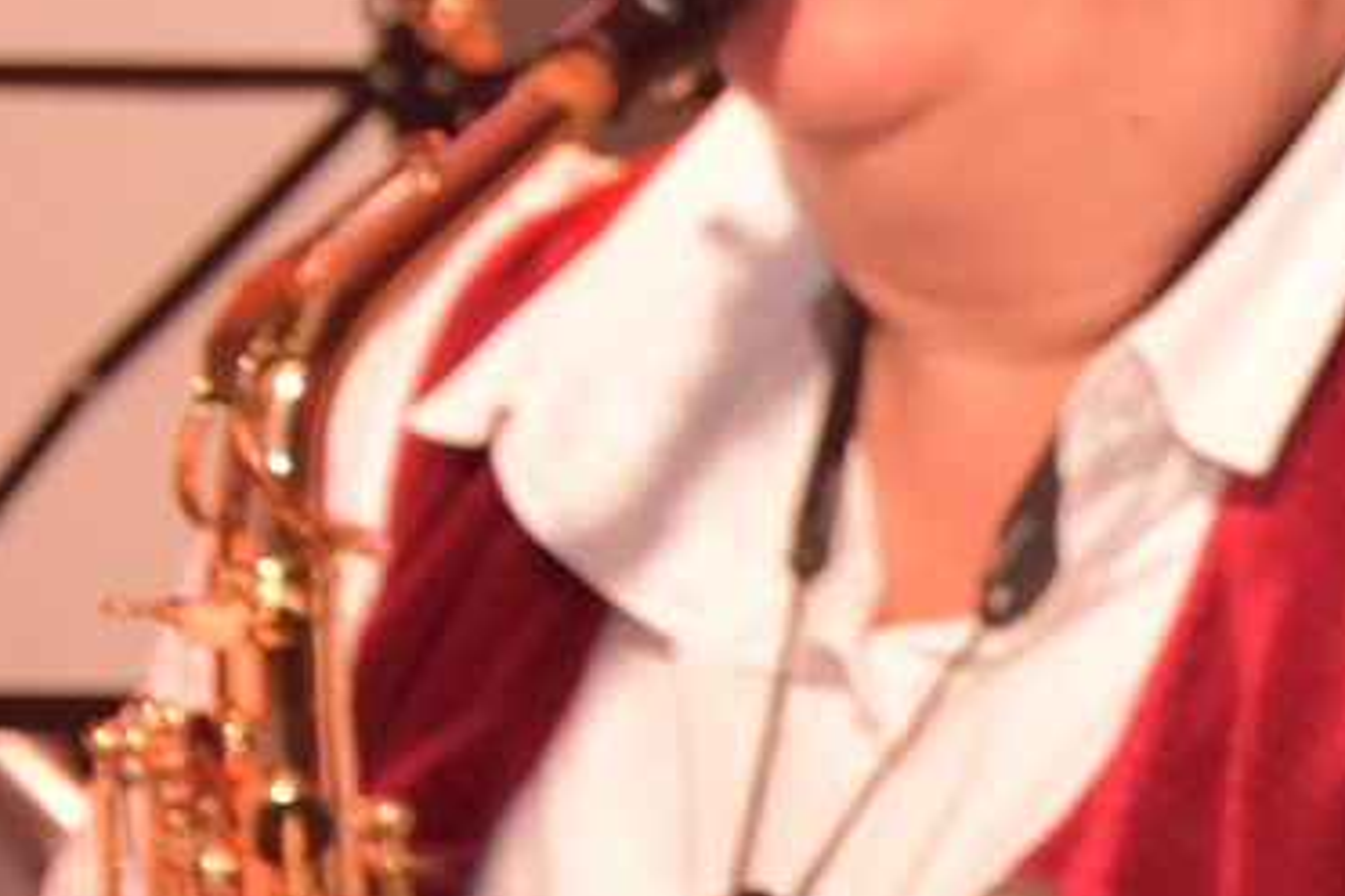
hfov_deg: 7.3
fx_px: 10162
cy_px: 159
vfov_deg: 5.0
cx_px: 2636
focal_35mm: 272
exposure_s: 1/60
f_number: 4.8
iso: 1000
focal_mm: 45
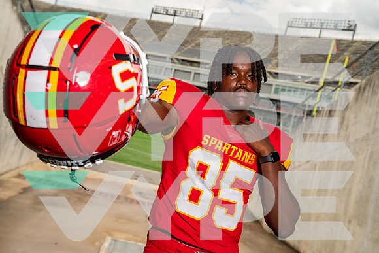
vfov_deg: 29.9
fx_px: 474
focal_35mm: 45
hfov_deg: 43.6
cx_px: 190
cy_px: 126
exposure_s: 1/250
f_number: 5.6
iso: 100
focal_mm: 45
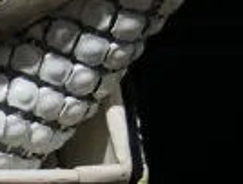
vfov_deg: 6.9
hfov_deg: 8.4
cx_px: -345
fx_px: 1505
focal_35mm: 214
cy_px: -3
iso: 200
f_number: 3.5
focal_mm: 14
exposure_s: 1/80
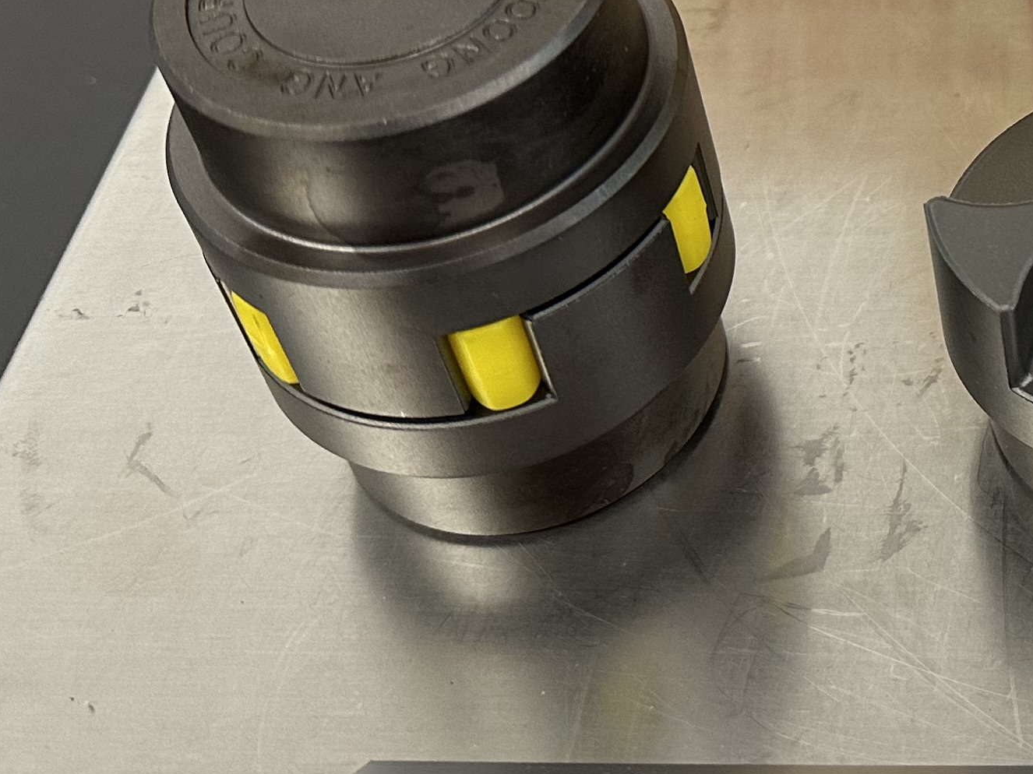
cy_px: -26
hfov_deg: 23.6
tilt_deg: -44.5
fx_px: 2178
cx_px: 1342
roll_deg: -2.1
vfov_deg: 19.5
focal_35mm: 73
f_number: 1.78
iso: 160
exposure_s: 1/120
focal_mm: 6.86
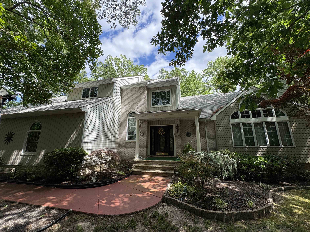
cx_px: 155
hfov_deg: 102.1
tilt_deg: +13.1
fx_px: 125
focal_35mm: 14
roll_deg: +1.0
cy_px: 116
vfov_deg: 85.7
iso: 64
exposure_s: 1/980
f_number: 2.2
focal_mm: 2.22
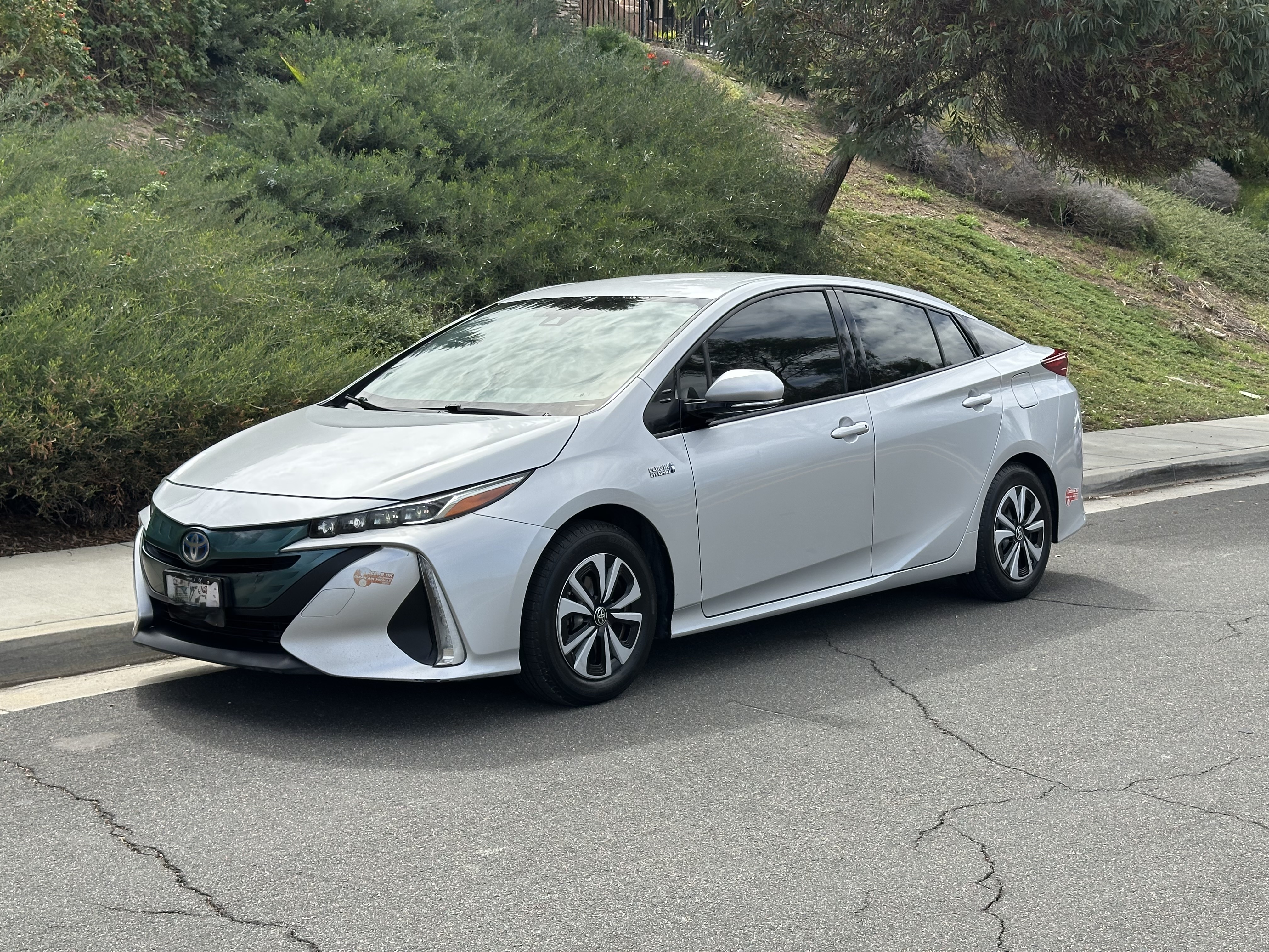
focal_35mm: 48
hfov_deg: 39.7
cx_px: 634
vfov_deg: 30.3
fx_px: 1760
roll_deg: +0.2
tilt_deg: -6.8
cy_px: 476
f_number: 1.78
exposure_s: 1/2890
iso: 64
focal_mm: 6.86
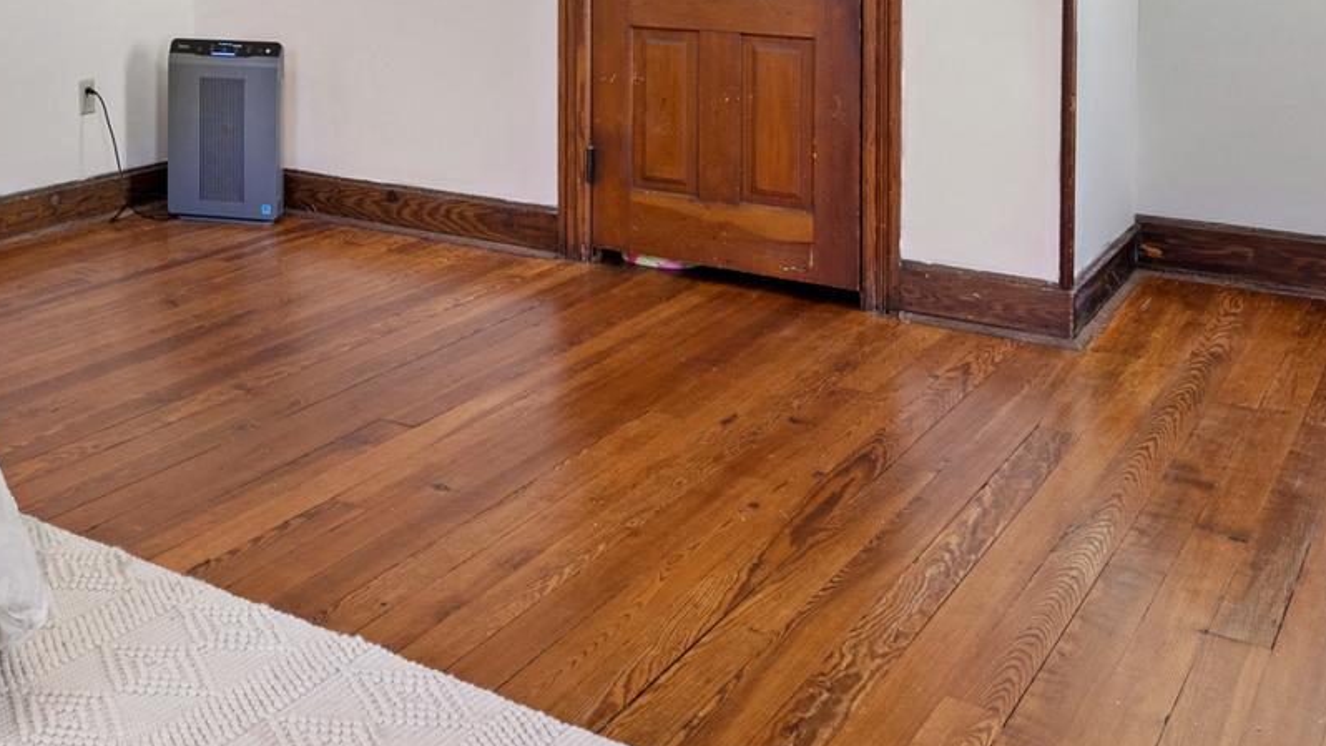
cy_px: -96
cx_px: 194
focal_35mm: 43
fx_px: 1512
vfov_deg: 25.5
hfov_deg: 44.1
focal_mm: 16
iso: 1250
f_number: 8
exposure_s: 1/8
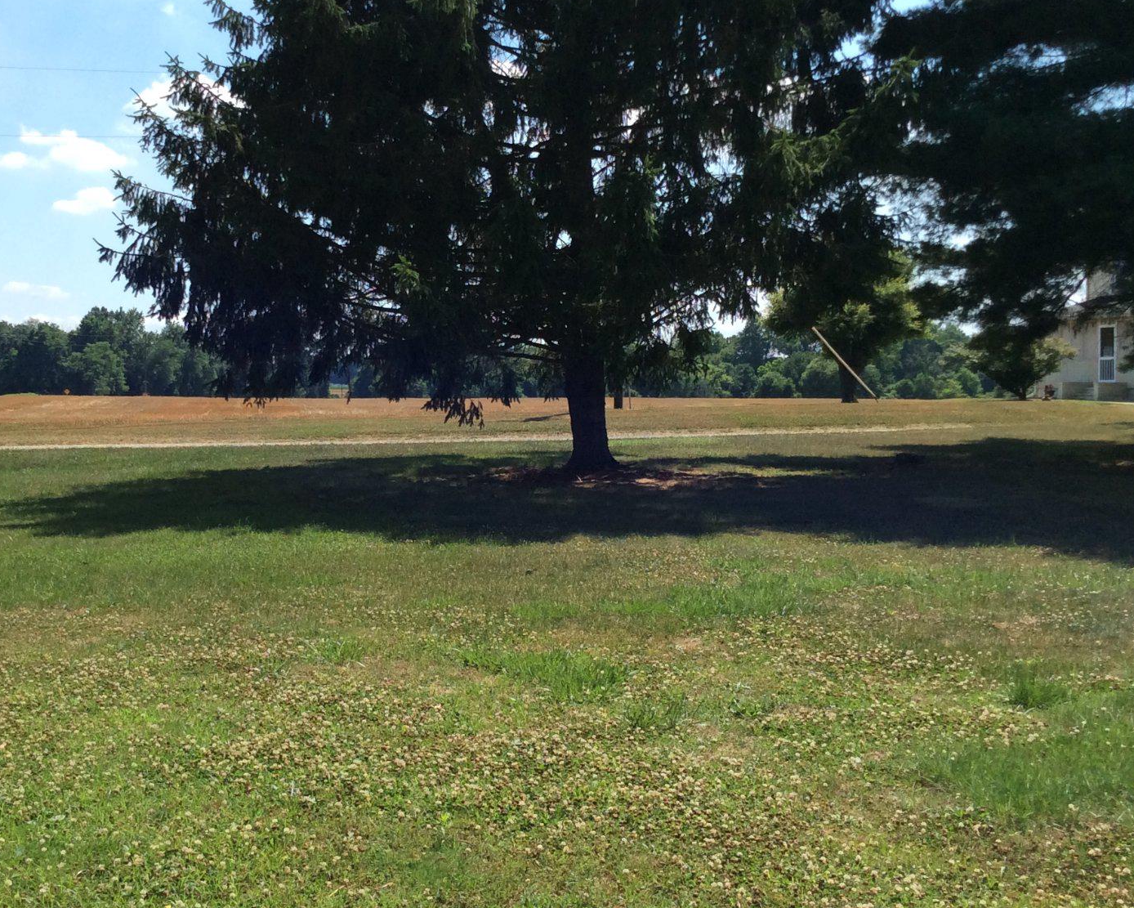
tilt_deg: +1.0
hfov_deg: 39.9
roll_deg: +1.9
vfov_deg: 32.7
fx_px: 1544
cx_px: 400
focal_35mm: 46
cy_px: 370
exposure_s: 1/1217
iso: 32
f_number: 2.4
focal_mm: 3.3
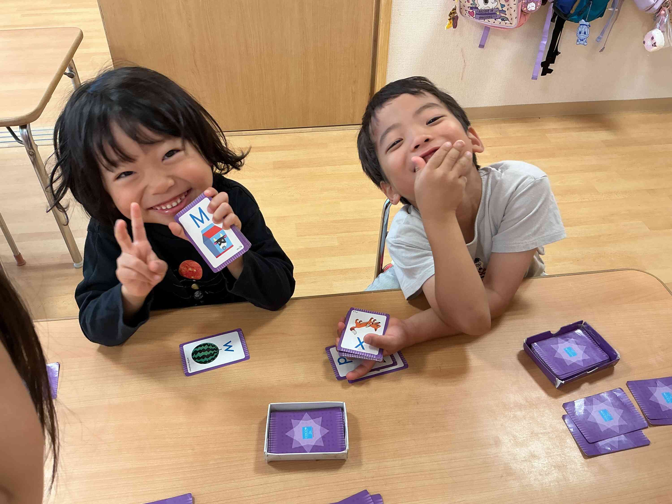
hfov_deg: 61.7
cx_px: 336
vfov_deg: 48.2
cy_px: 252
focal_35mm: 29
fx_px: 563
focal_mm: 3
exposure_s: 1/50
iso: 40
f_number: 1.8
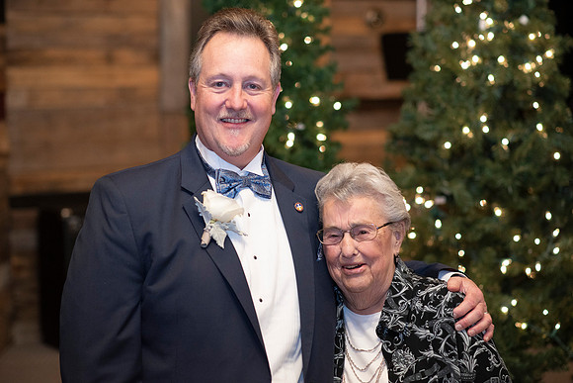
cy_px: 192
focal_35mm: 85
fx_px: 1353
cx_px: 286
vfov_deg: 16.1
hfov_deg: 23.9
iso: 1000
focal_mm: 85
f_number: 2.2
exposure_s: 1/200
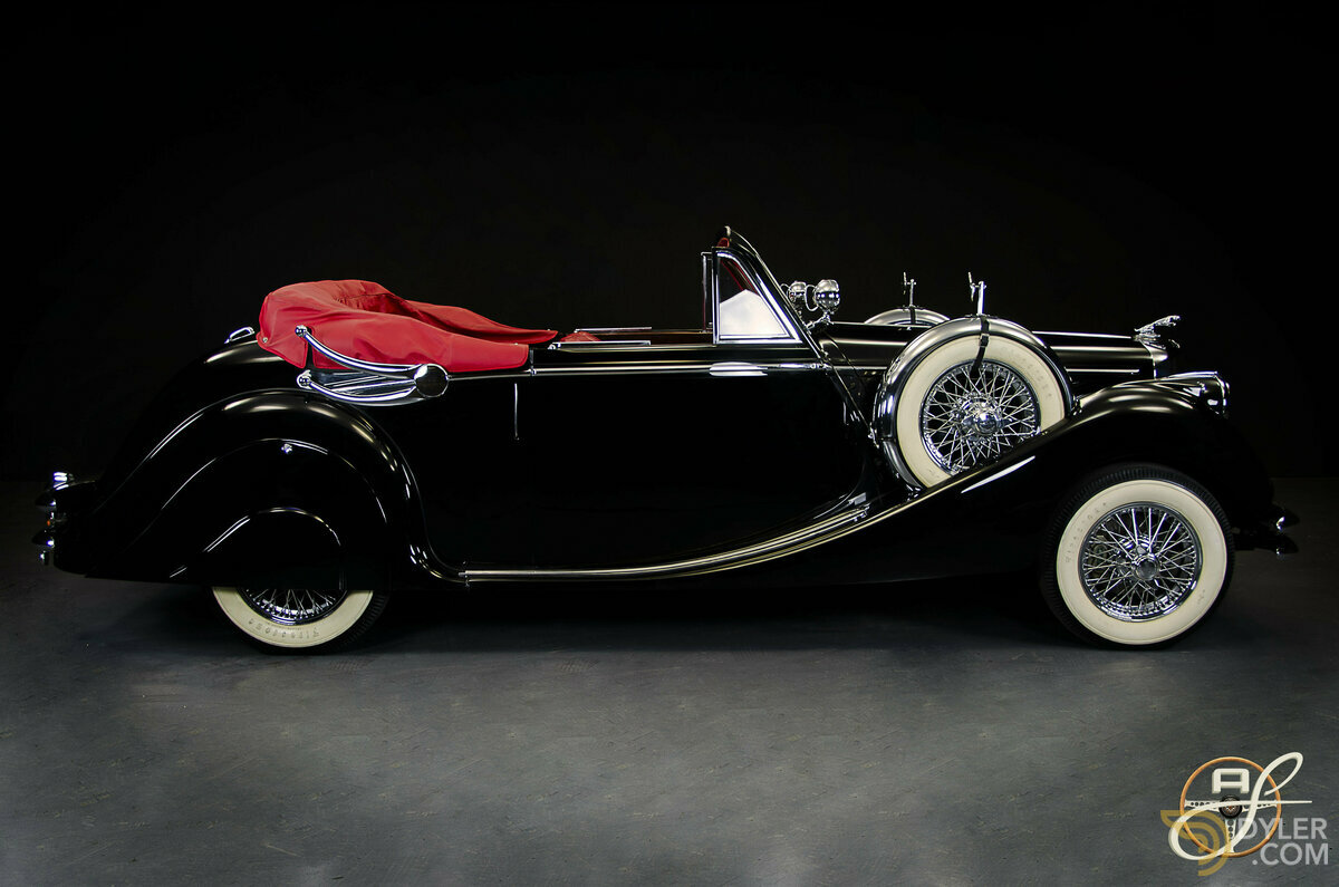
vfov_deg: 36.7
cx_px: 670
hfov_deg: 53.2
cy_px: 444
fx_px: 1336
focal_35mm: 36
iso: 200
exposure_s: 1/13
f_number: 3.8
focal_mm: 24
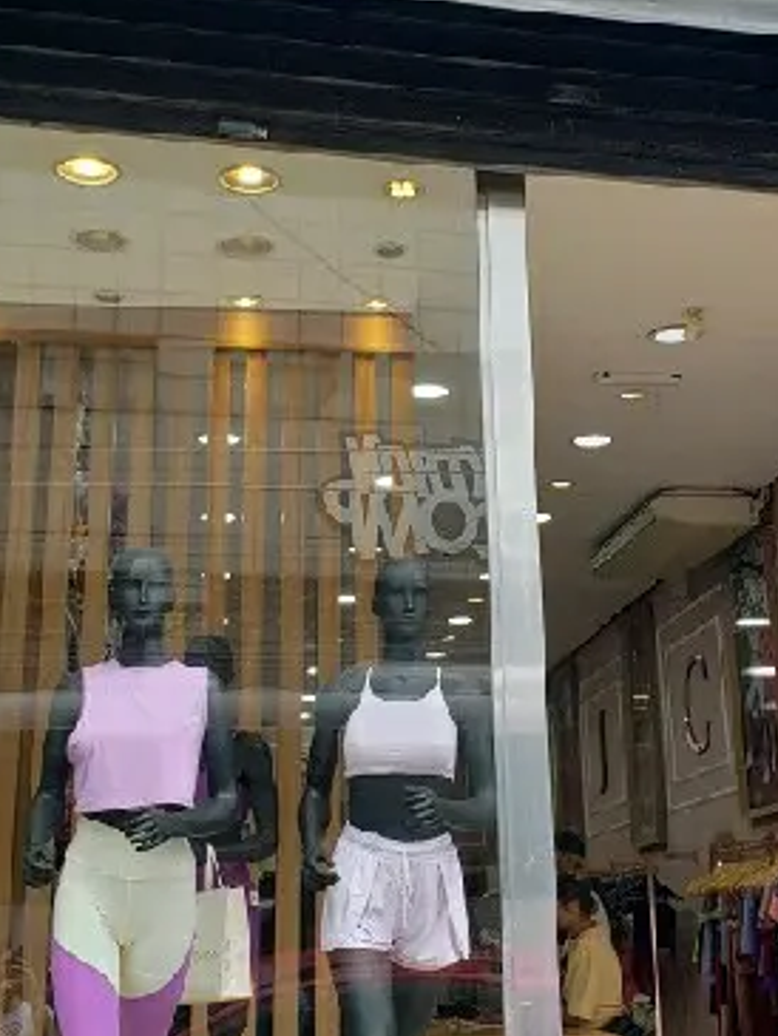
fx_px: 1707
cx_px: 420
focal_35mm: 57
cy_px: 389
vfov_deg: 33.6
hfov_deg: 25.7
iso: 50
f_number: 2.4
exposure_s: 1/345
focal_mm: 4.3
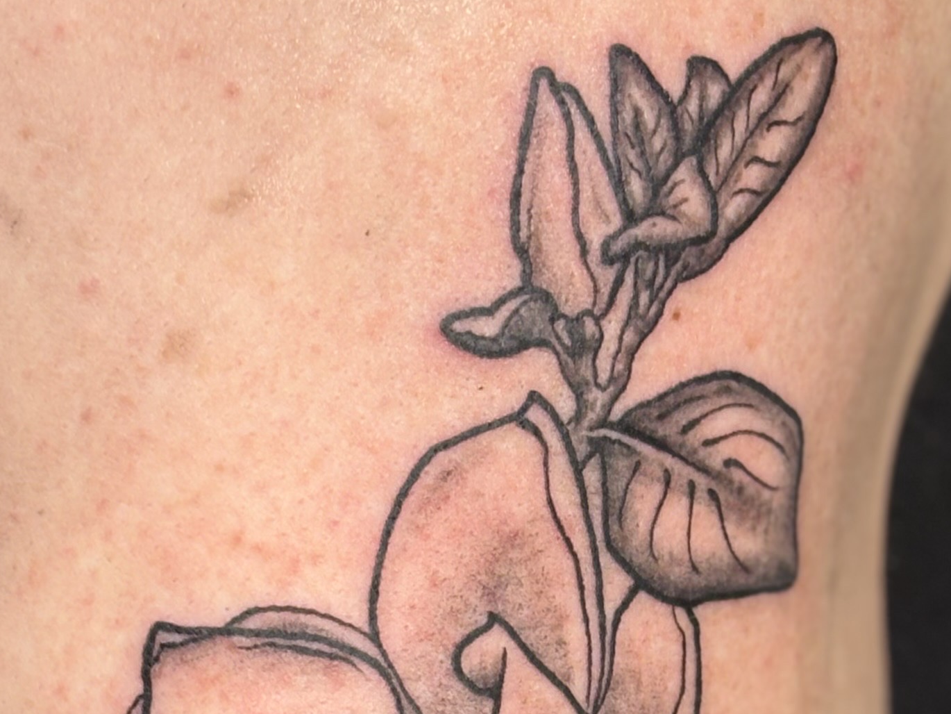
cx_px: 267
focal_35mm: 153
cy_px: 910
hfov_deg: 12.9
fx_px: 4204
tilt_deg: -13.4
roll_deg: -1.8
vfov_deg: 9.5
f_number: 1.6
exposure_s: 1/60
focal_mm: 5.96
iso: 80
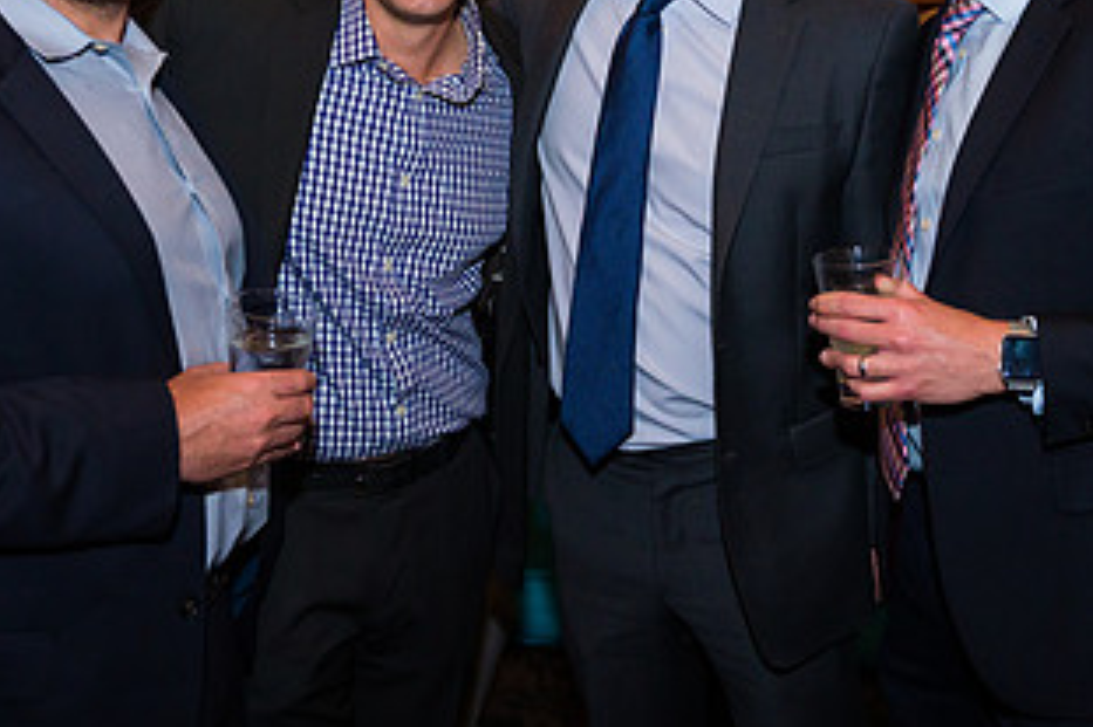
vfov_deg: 24.7
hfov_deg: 36.9
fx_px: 1639
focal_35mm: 54
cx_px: 531
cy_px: 179
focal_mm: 29
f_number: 3.2
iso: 1600
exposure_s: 1/200
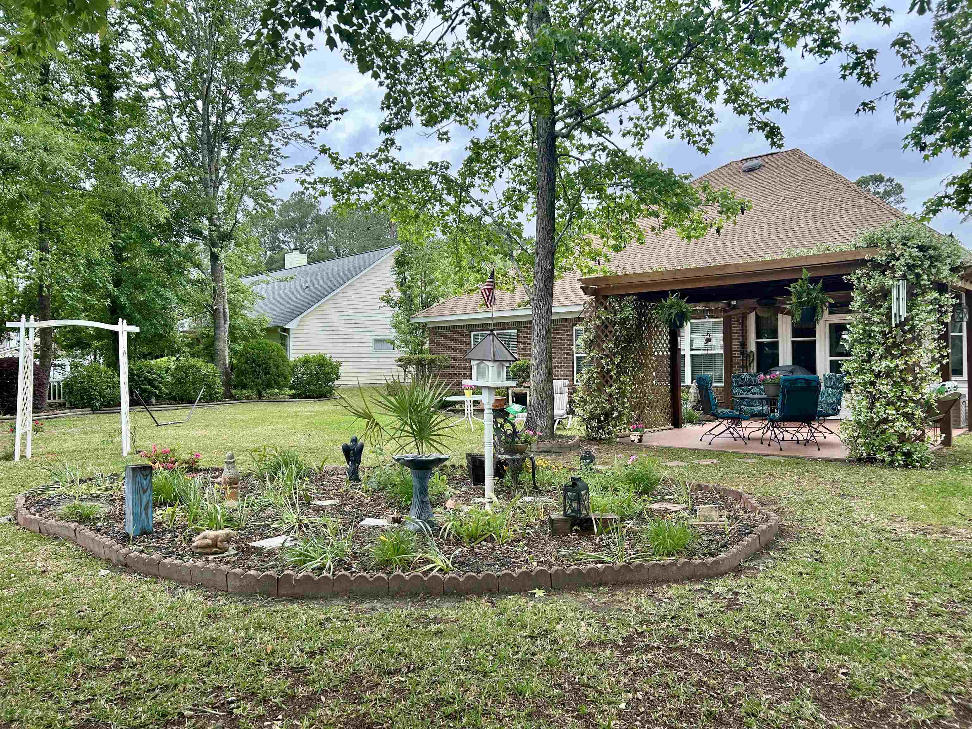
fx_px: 730
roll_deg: +1.8
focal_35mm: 26
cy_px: 364
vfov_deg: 53.1
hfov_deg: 67.3
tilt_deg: -0.4
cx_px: 486
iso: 50
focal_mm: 5.7
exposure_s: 1/1068
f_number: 1.5
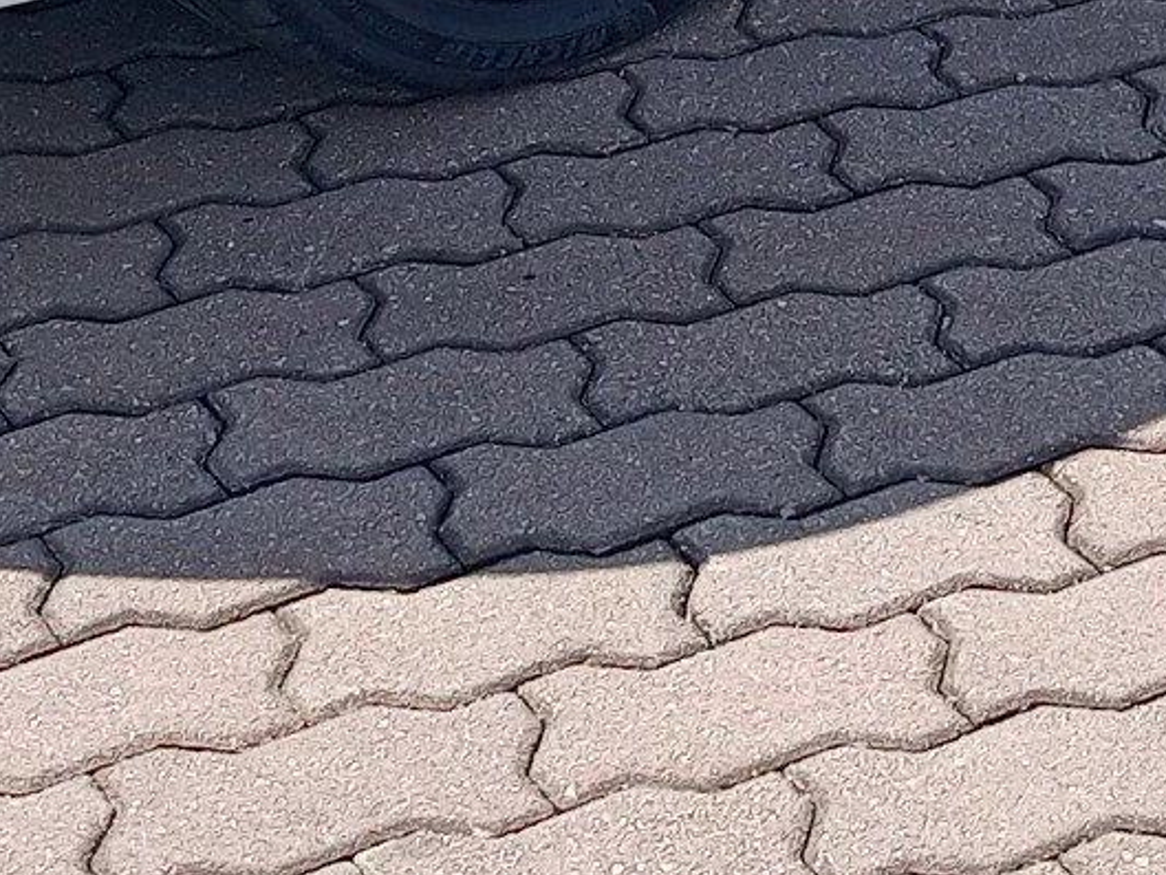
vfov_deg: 11.2
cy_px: -798
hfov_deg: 16.2
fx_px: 4077
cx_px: 809
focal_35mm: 121
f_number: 1.79
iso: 103
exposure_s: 1/624
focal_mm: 4.69
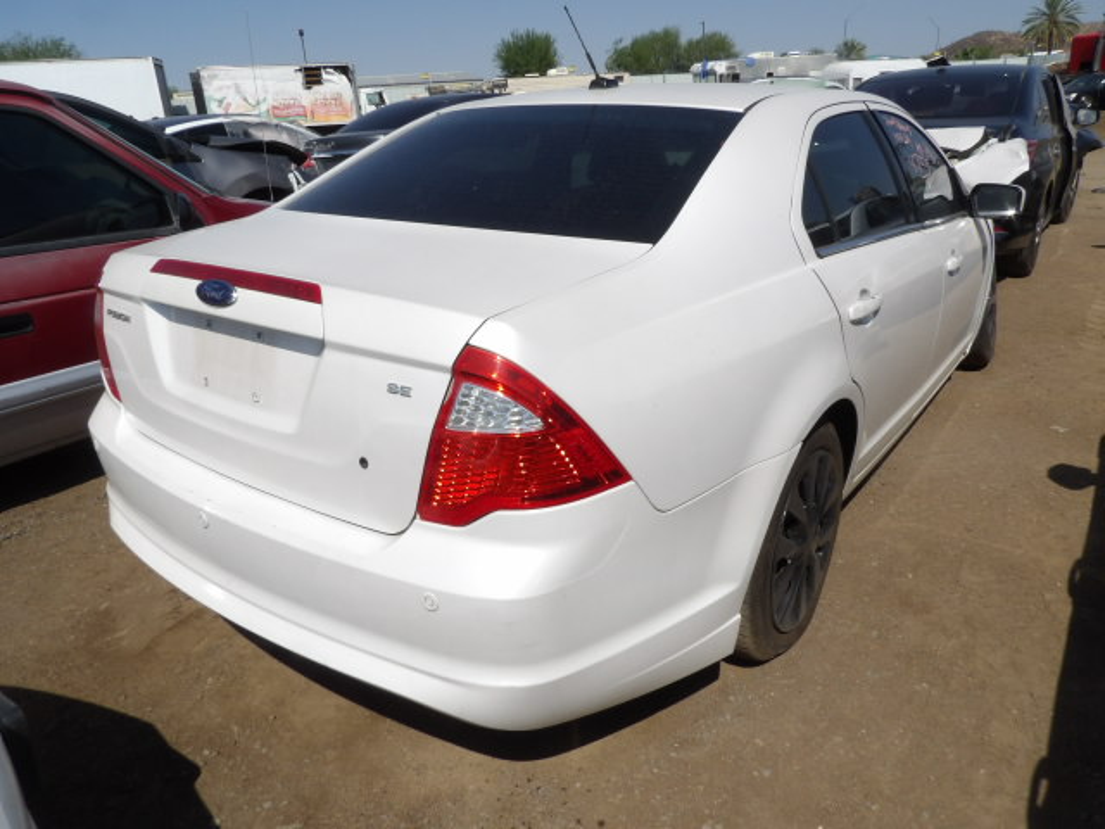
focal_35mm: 24
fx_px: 766
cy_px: 414
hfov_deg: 71.6
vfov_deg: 56.8
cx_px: 552
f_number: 7.4
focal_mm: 4.3
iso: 100
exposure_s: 1/603
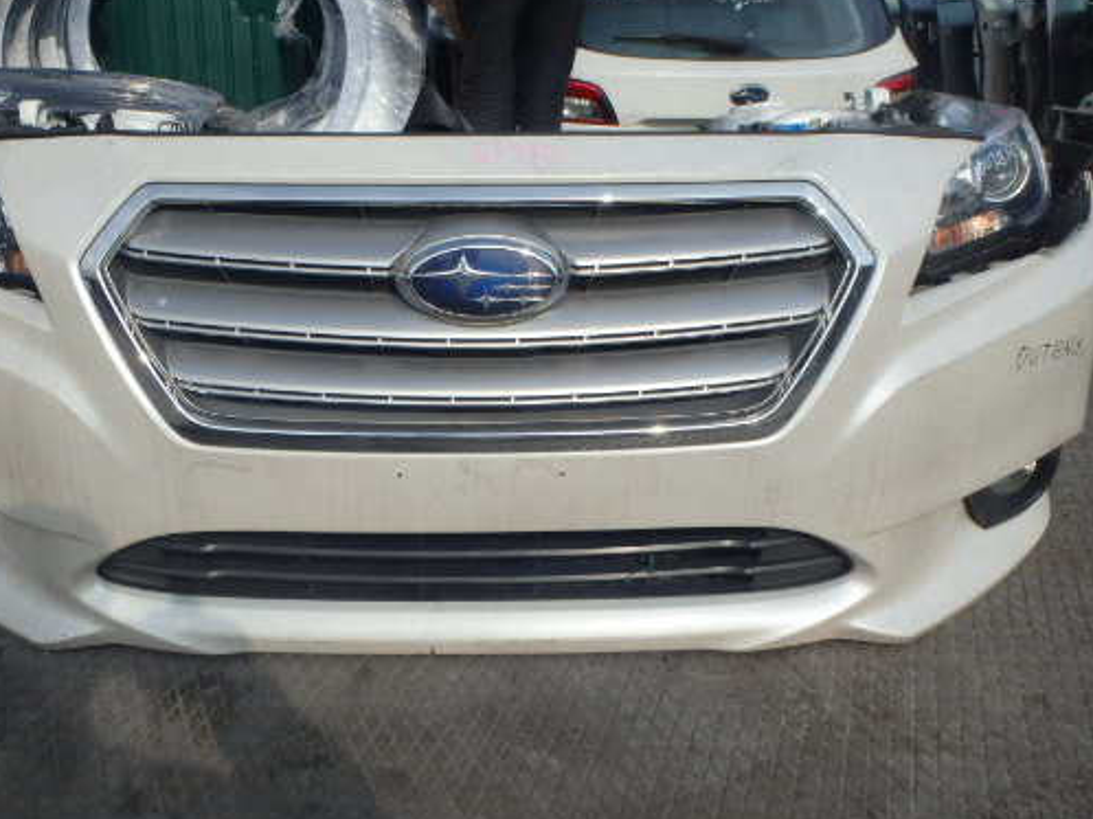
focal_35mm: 36
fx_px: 1136
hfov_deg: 51.1
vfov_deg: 39.4
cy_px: 496
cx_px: 446
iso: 125
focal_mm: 5
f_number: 11
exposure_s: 1/100
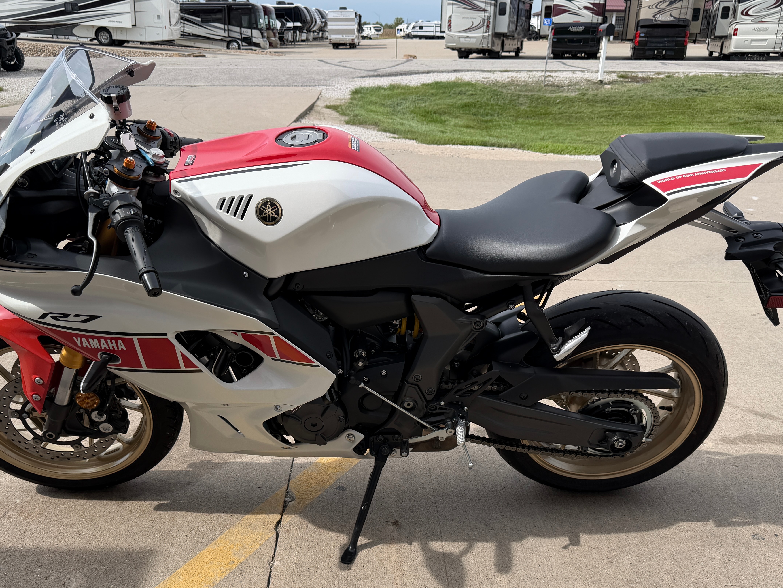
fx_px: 724
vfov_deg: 43.7
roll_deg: -0.3
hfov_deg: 56.8
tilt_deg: -24.4
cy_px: 375
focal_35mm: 32
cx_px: 372
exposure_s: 1/3584
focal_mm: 6.76
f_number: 1.78
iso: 80
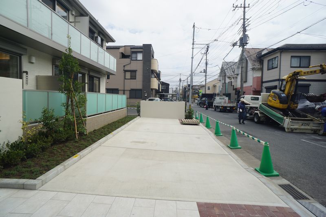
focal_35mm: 24
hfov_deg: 73.8
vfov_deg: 53.1
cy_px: 108
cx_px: 163
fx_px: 217
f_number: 14
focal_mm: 16
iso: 100
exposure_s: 1/100
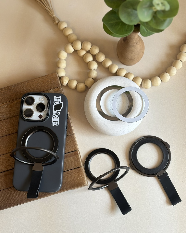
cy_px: 123
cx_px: 92
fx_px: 378
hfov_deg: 27.6
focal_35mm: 55
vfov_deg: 34.1
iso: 50
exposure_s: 1/173
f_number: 1.6
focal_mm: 5.96
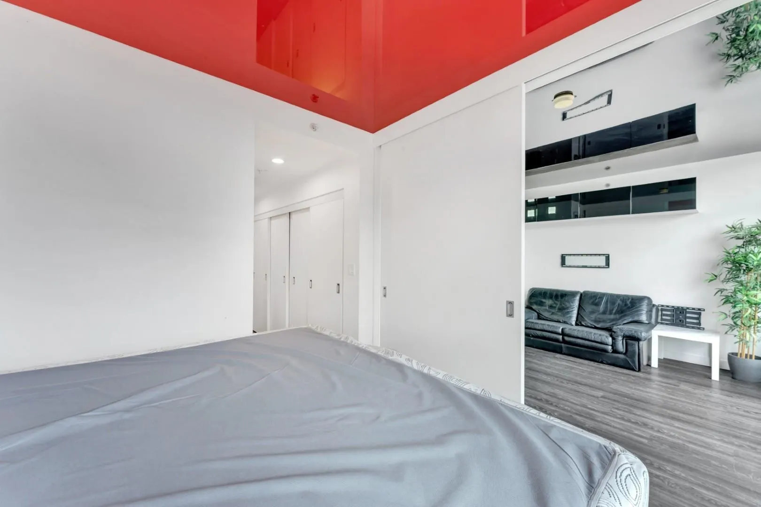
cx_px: 380
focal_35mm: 14
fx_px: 296
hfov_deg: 104.3
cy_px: 254
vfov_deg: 81.2
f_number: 8
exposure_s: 1/25
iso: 400
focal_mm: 14
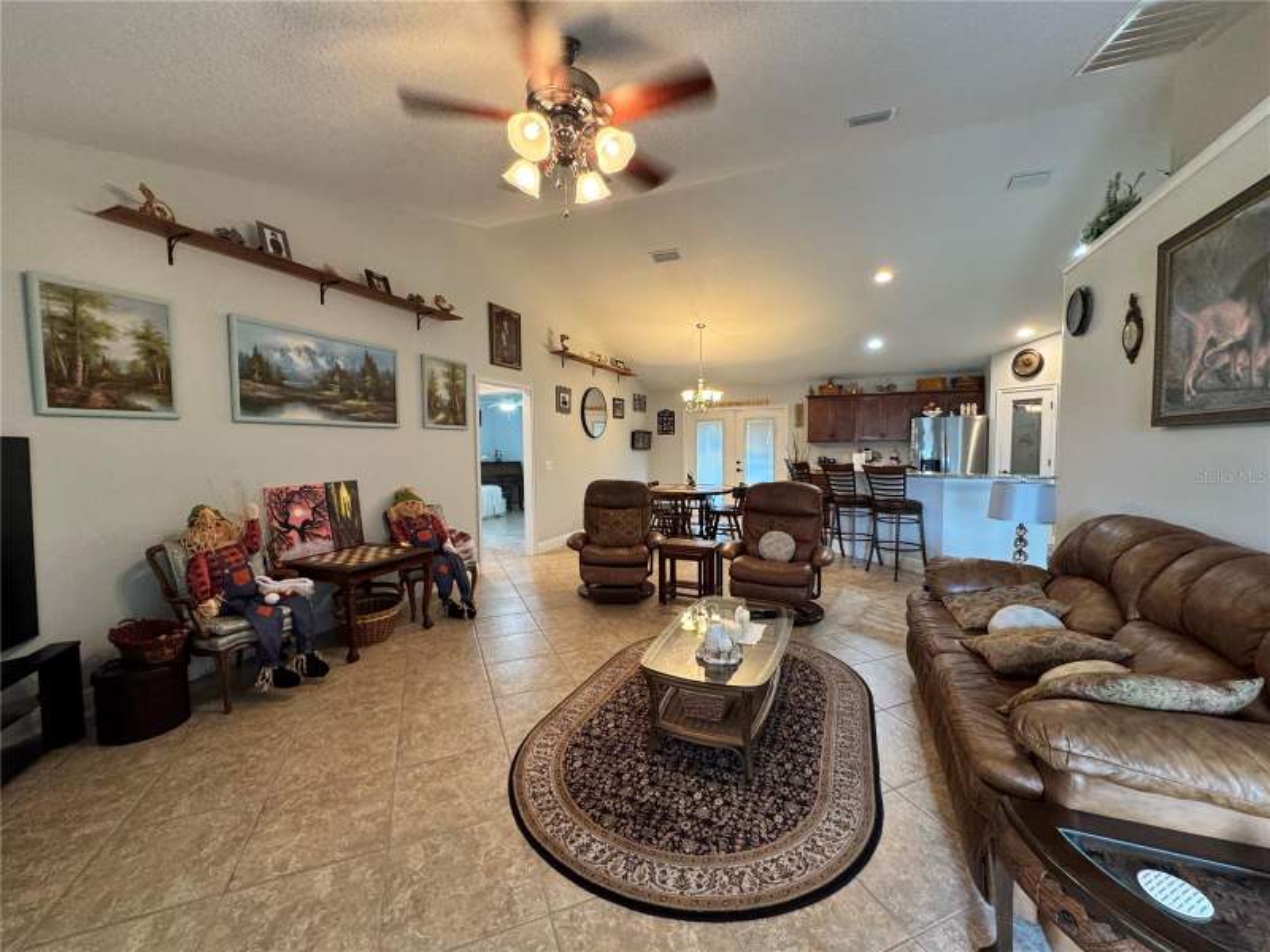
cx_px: 635
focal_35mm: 14
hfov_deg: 102.1
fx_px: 514
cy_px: 476
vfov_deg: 85.7
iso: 400
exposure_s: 1/60
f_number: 2.2
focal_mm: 2.22
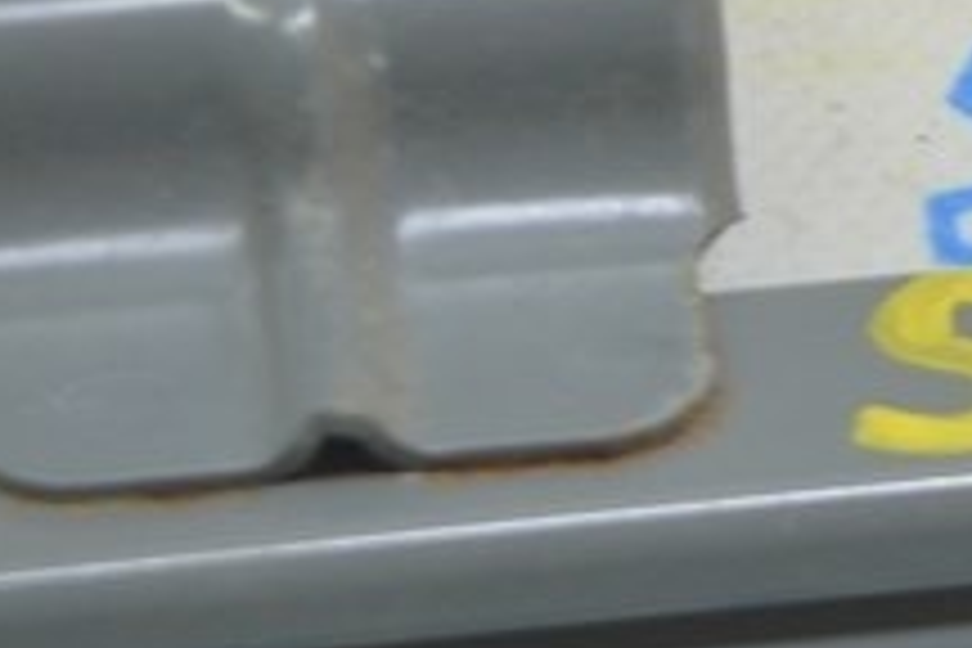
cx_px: 1845
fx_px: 10539
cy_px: 110
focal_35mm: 390
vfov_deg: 3.5
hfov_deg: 5.2
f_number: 5.6
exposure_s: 1/20
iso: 400
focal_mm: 55
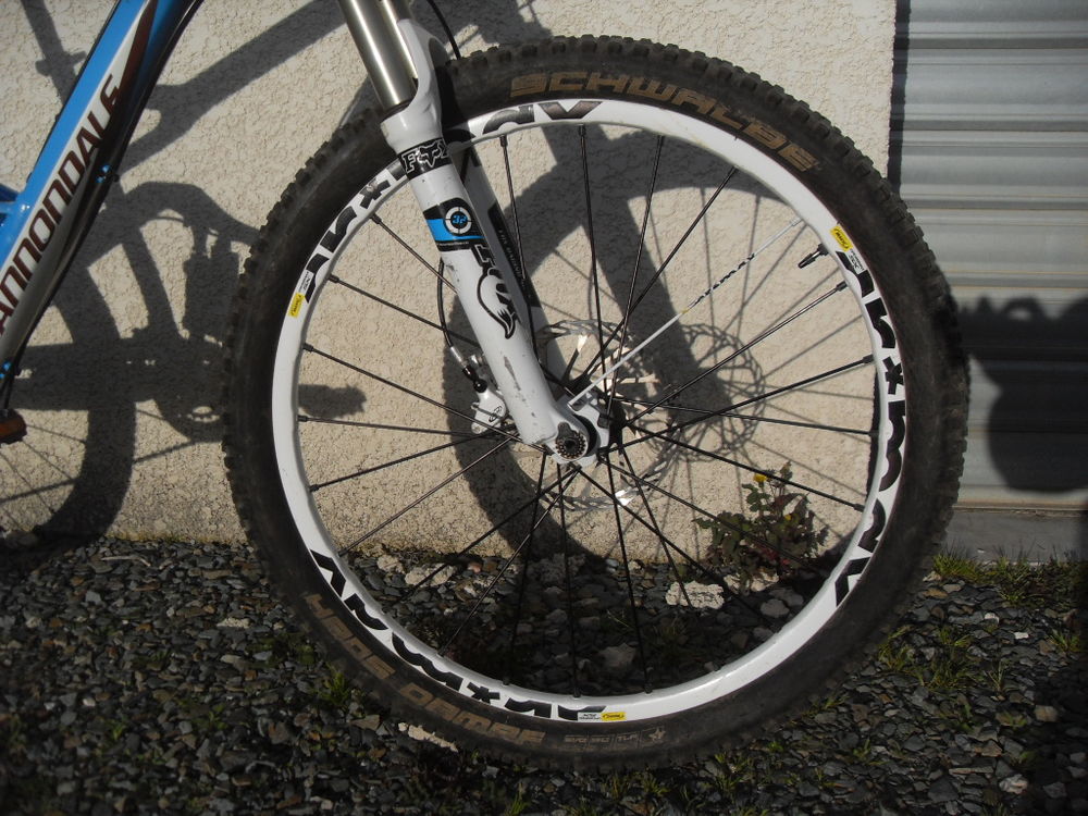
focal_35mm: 34
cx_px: 544
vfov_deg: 41.8
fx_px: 1069
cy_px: 408
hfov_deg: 54.0
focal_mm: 6.3
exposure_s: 1/750
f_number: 7
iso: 80
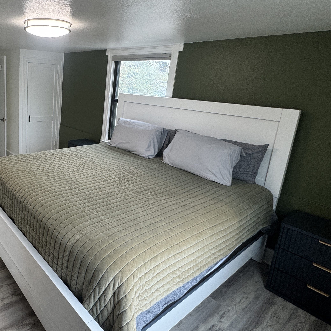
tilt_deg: -13.2
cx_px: 59
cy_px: 135
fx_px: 260
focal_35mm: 24
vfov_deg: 64.5
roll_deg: -2.4
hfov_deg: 59.1
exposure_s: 1/100
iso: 125
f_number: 2.2
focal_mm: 2.22
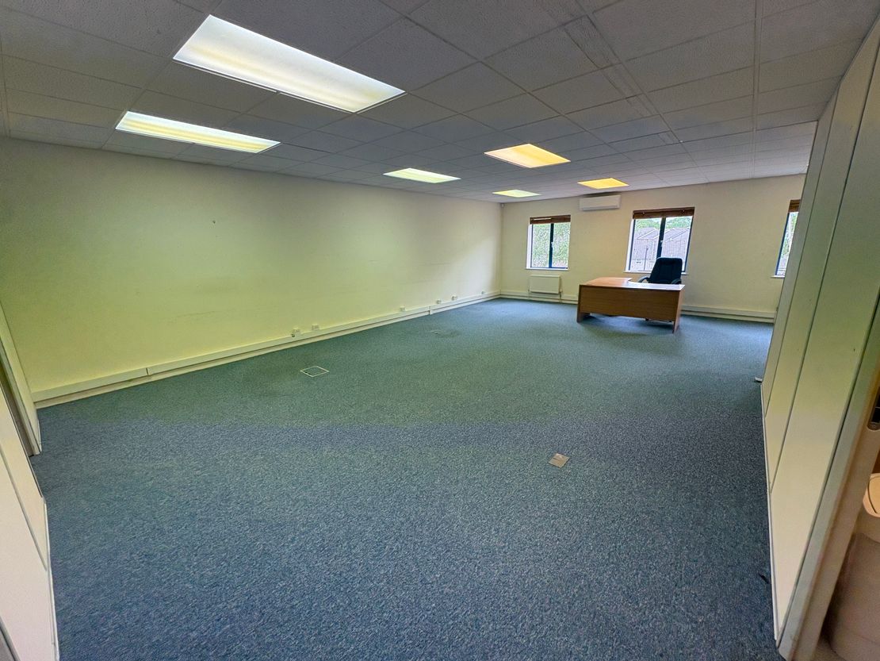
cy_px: 330
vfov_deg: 85.7
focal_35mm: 14
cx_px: 440
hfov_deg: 102.1
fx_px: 356
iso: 80
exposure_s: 1/100
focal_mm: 2.22
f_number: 2.2
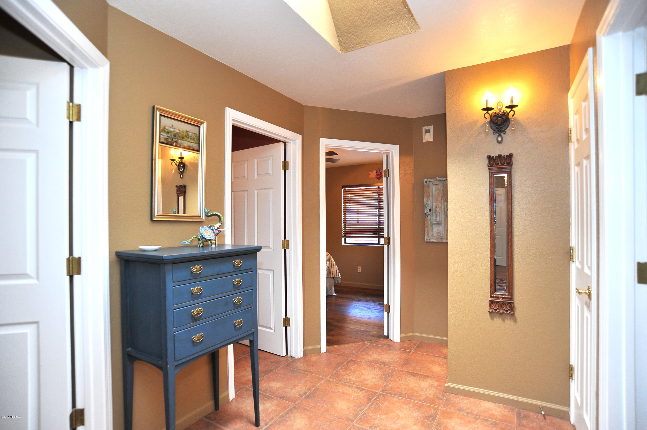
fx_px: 323
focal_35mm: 18
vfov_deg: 67.3
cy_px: 215
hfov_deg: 90.0
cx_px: 324
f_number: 4.5
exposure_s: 1/50
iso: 640
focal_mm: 18
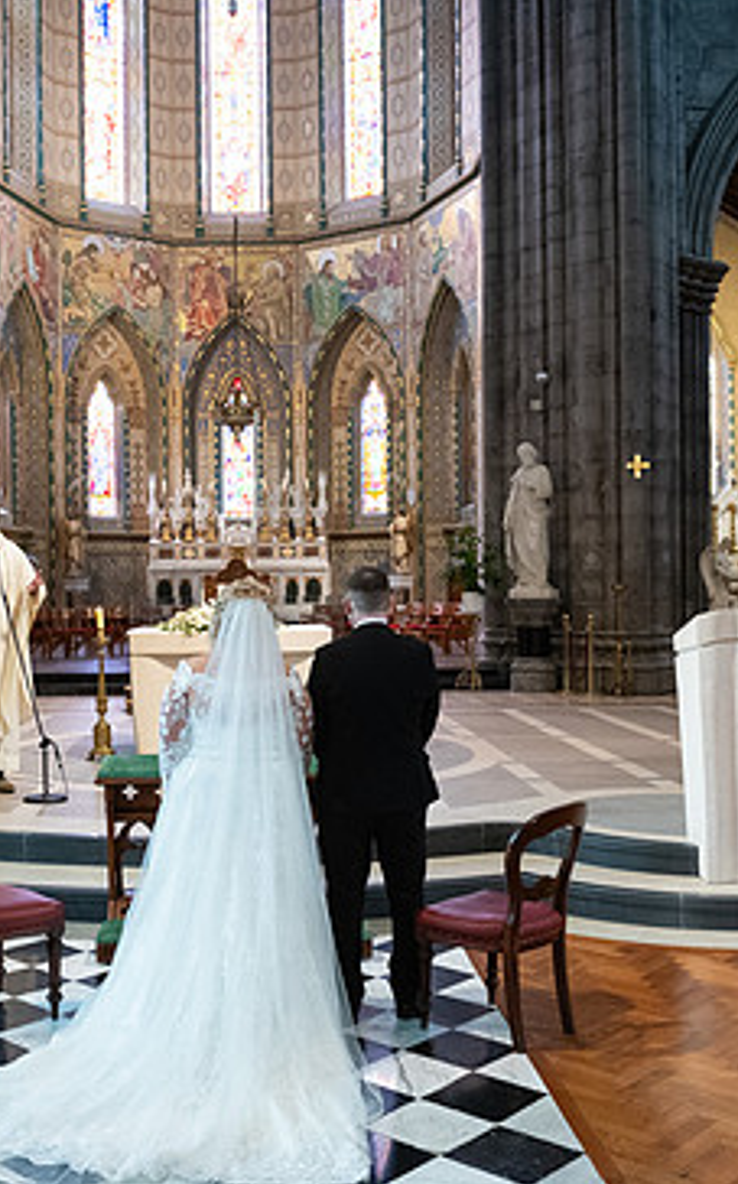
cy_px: 616
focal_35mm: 39
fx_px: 1257
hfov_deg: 32.5
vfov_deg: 50.4
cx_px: 254
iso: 1250
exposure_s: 1/160
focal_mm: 24
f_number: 3.5
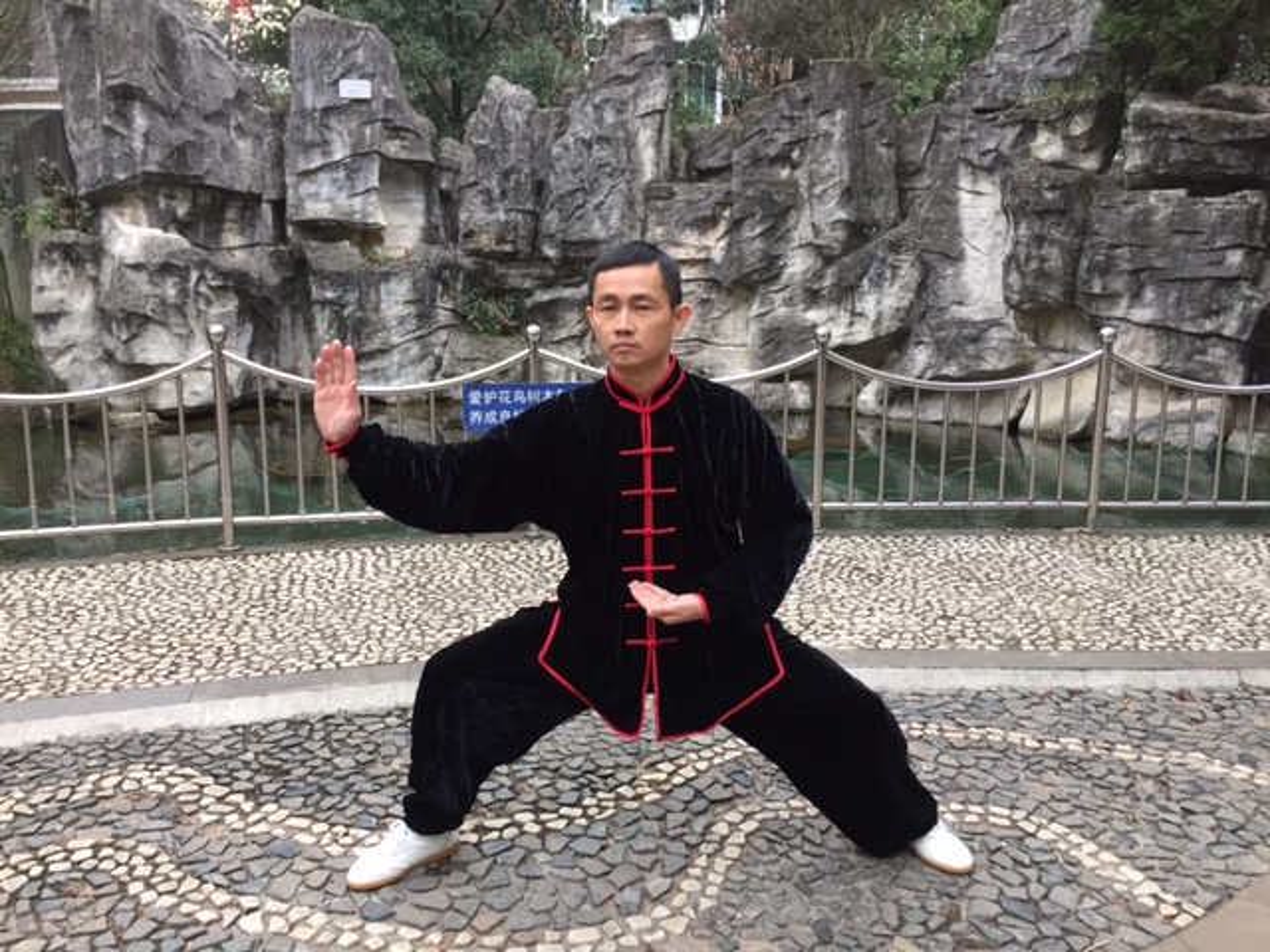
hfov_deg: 61.7
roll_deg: -1.2
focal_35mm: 29
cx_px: 635
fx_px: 1064
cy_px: 476
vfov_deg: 48.2
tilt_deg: -12.4
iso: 50
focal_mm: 4.15
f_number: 2.2
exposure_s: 1/33
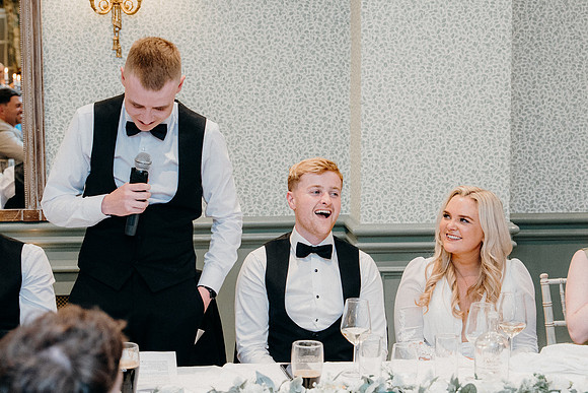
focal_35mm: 78
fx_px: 1274
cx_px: 294
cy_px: 196
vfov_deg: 17.5
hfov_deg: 26.0
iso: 2500
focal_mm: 52
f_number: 3.5
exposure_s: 1/160
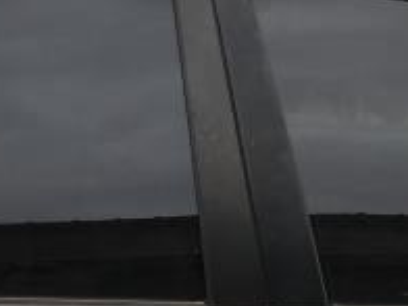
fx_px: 1344
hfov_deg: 17.2
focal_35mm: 114
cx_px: 271
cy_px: 454
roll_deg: -0.6
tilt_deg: -19.4
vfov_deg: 12.4
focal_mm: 3.99
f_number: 1.8
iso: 25
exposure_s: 1/30
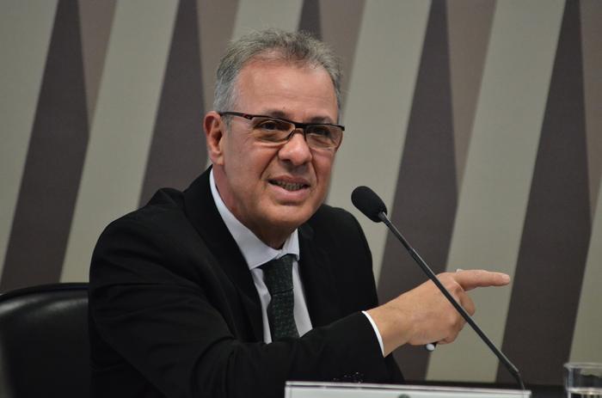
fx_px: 5254
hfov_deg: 6.6
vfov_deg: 4.3
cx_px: 301
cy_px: 199
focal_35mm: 315
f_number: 4
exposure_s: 1/250
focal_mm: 210
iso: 2500
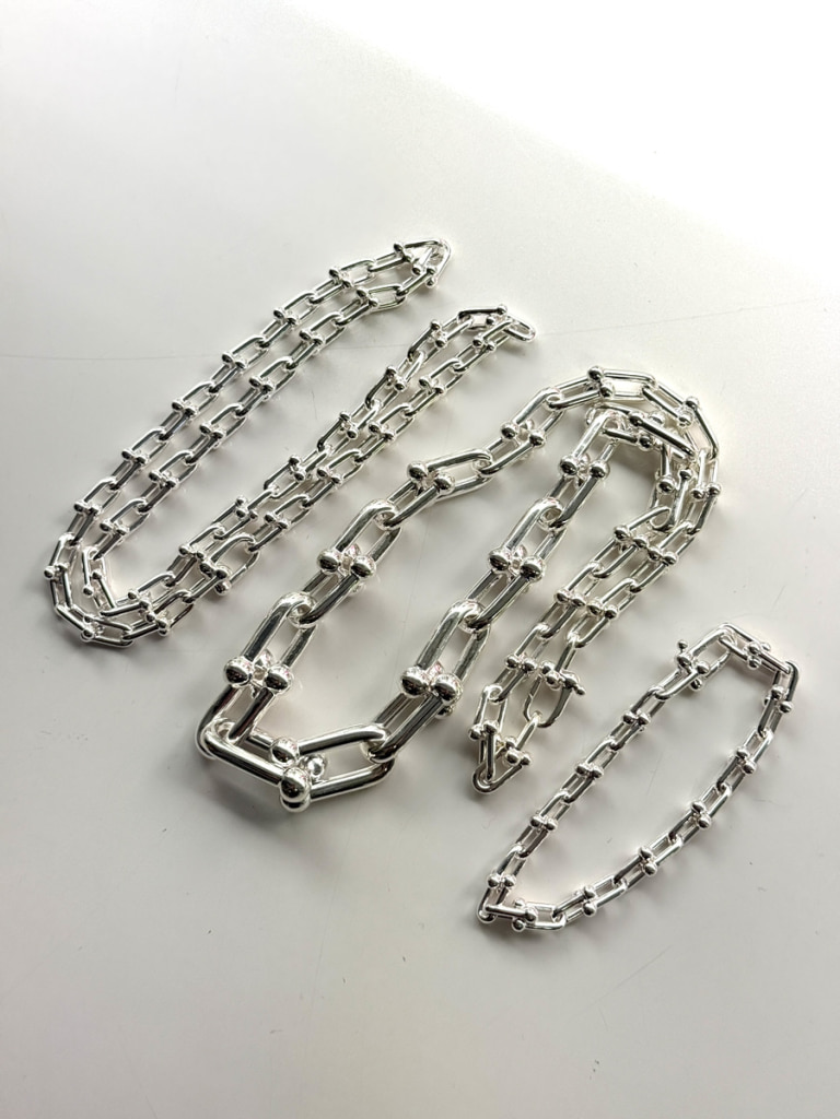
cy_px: 560
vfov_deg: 39.7
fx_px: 1553
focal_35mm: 48
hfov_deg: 30.3
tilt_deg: -78.3
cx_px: 420
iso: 80
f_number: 1.78
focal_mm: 6.76
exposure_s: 1/681
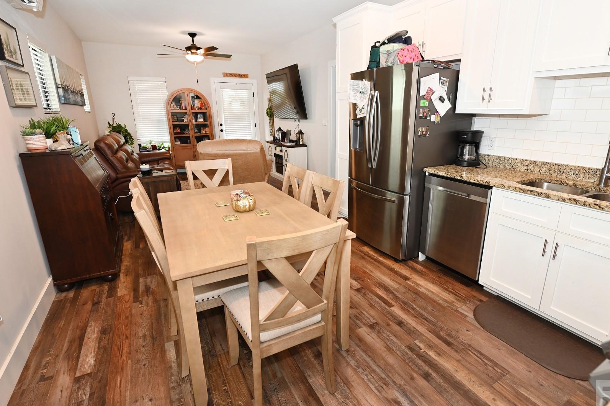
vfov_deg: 67.3
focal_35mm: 18
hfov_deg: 89.9
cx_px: 326
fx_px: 305
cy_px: 194
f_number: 4
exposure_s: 1/60
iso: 640
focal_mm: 14
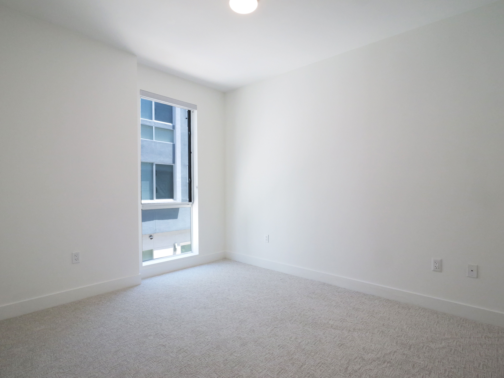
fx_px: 262
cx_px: 252
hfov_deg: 87.7
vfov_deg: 71.6
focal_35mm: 18
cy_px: 189
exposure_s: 1/160
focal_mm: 9
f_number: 8
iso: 2500
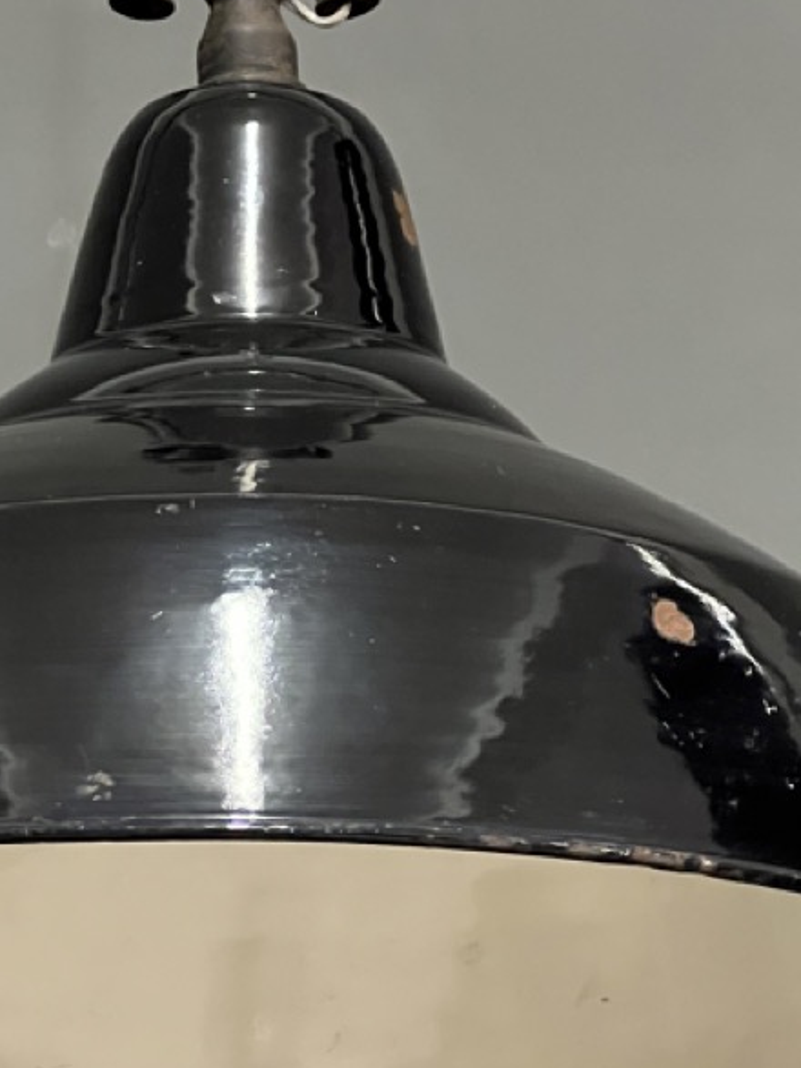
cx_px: 248
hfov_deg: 8.8
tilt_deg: +13.7
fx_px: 5185
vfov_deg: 11.8
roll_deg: -0.1
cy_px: 553
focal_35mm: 168
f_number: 2.8
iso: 800
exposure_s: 1/25
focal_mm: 9
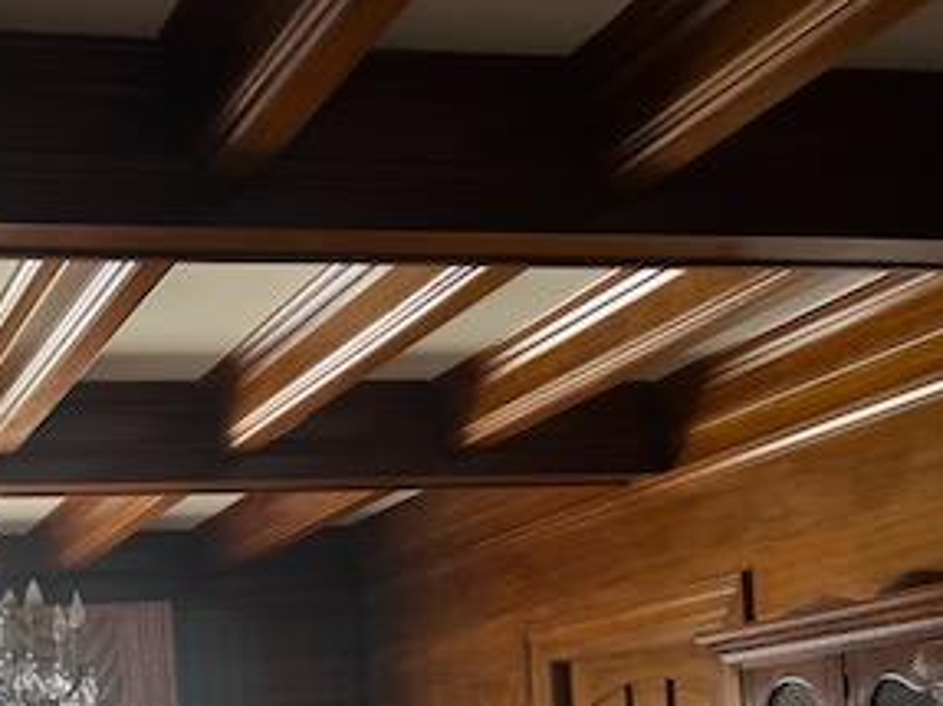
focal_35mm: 58
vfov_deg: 23.6
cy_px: 782
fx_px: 1579
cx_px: 7
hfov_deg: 30.9
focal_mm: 5.7
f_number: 1.5
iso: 80
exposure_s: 1/121
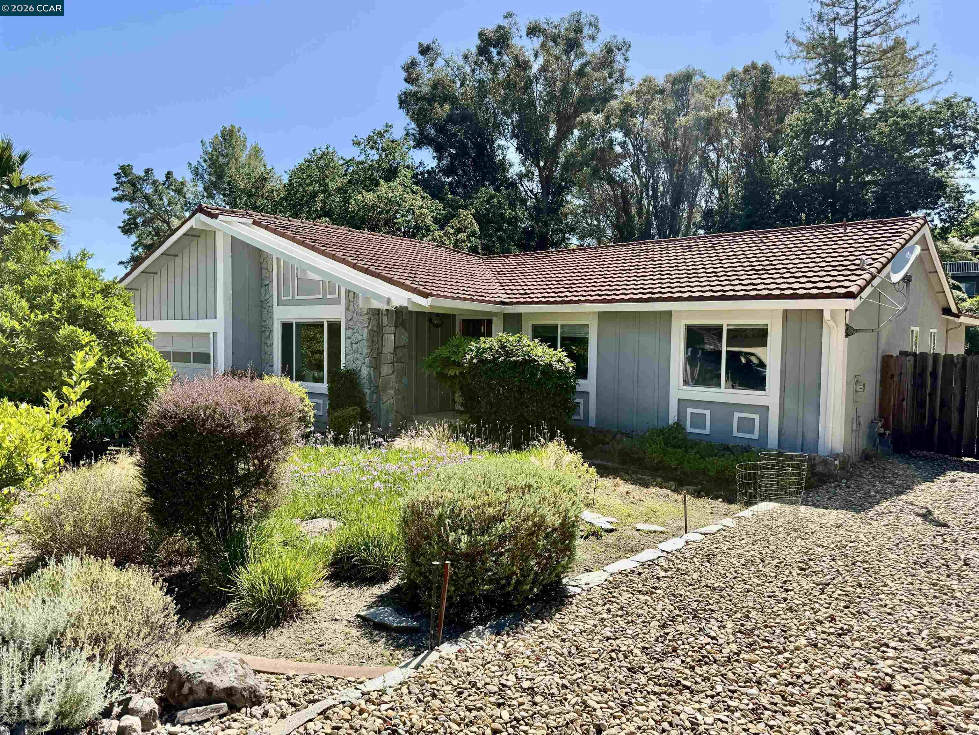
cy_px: 368
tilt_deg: -2.6
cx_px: 490
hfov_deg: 71.6
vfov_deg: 56.8
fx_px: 679
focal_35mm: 24
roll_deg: -0.6
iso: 80
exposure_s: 1/2703
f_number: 1.78
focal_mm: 6.76
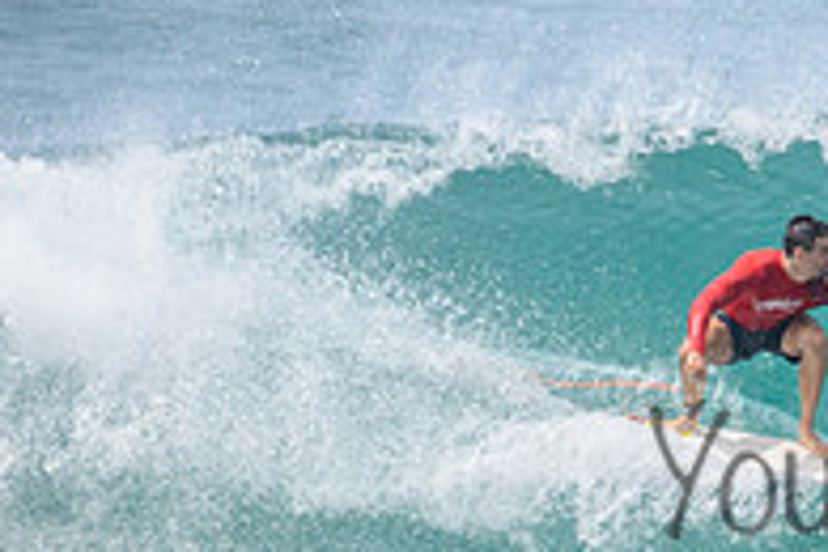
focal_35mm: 2378
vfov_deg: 0.6
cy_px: 435
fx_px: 54690
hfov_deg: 0.9
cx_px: 1087
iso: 1100
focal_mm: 800
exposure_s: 1/2000
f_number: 11
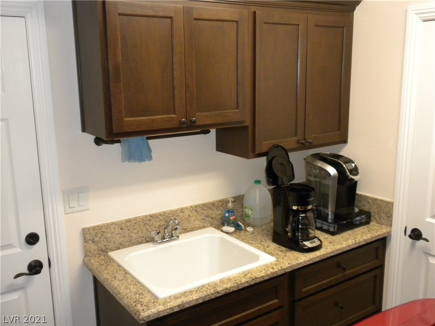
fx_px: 465
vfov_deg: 38.7
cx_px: 218
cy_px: 163
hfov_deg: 50.1
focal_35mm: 37
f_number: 3.5
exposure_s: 1/39.1
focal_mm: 6.6
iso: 400
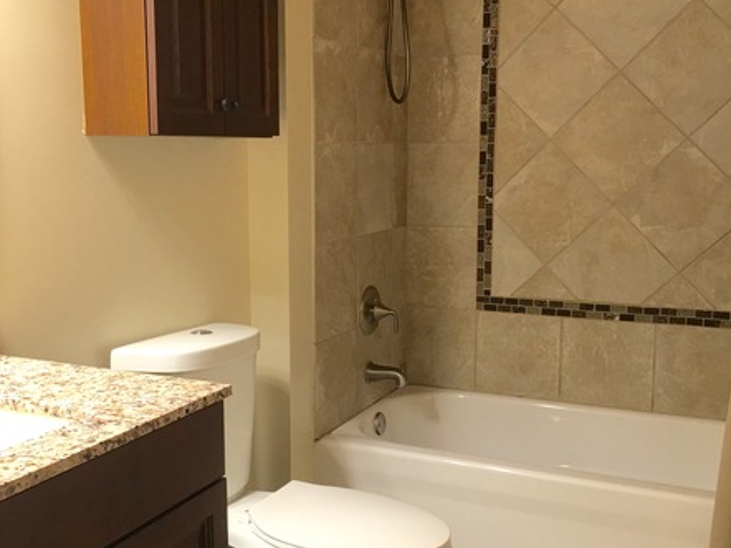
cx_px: 316
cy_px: 295
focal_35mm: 42
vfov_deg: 34.3
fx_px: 886
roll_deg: +0.1
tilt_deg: -7.6
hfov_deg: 44.7
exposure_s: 1/15
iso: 32
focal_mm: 4.15
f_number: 2.2
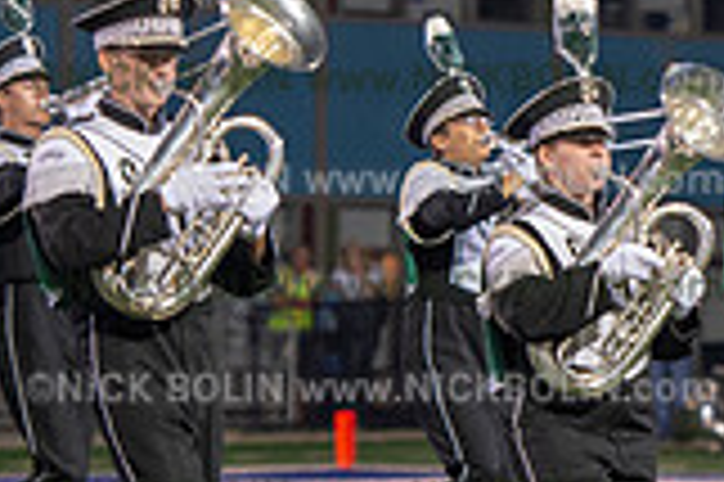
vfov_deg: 3.1
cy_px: 180
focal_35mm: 440
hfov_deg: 4.7
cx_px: 1079
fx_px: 8840
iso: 4000
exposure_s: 1/250
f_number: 2.8
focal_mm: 122
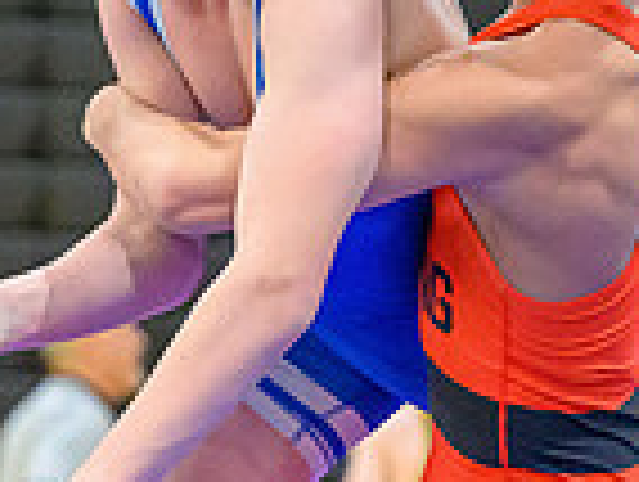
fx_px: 7785
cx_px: 203
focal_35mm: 421
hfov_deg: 4.7
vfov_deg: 3.5
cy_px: 572
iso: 12800
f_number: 2.8
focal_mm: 86
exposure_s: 1/800
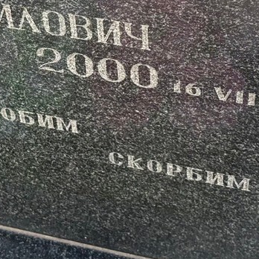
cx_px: 89
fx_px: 804
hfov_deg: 18.3
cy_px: -39
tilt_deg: -41.6
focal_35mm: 95
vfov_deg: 17.6
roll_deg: +2.2
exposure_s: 1/121
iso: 80
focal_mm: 5.96
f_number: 1.6
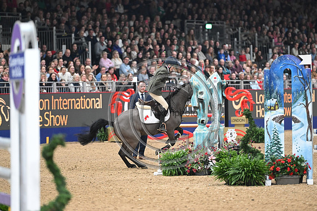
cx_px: 158
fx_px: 1761
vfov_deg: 6.9
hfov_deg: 10.3
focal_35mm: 200
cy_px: 106
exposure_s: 1/800
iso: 6400
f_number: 3.5
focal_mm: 200
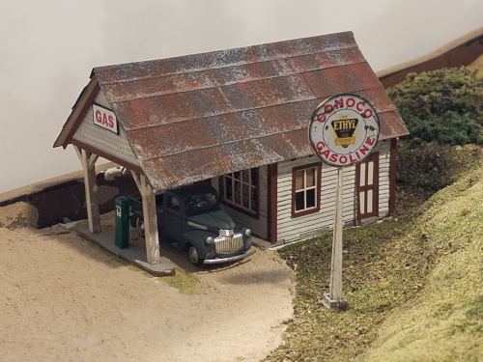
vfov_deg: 53.1
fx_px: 363
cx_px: 242
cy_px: 181
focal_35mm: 26
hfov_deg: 67.3
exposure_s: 1/24
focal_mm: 4.2
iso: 125
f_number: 1.7
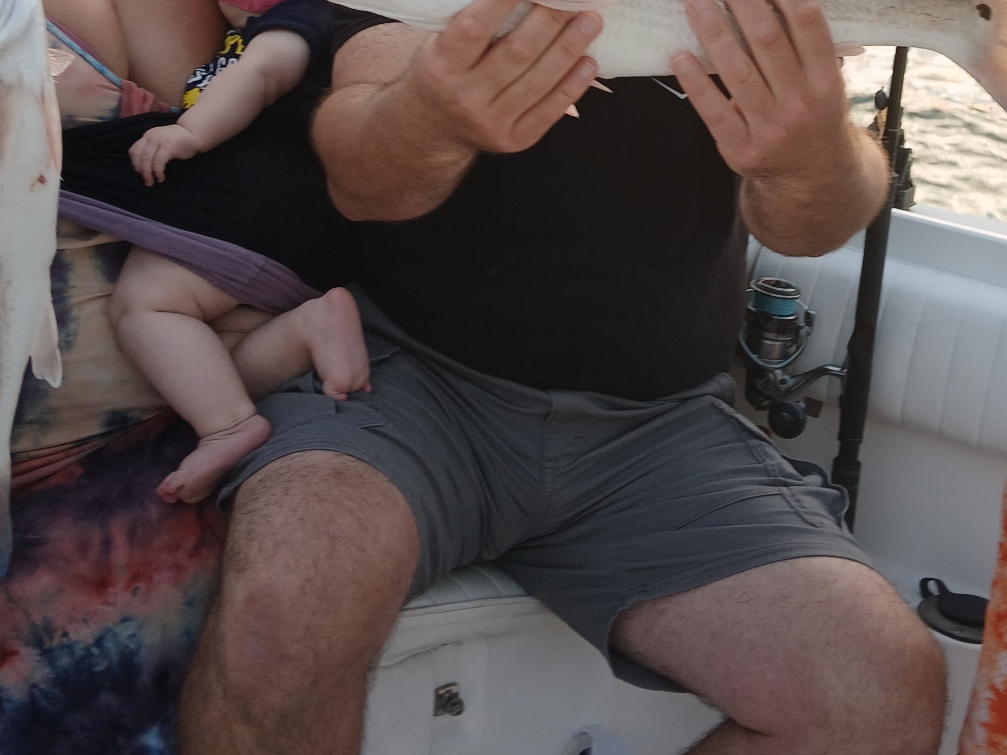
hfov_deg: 33.7
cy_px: 43
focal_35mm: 57
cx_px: 584
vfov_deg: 24.7
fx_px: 1658
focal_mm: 3.98
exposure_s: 1/60
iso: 32
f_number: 1.8
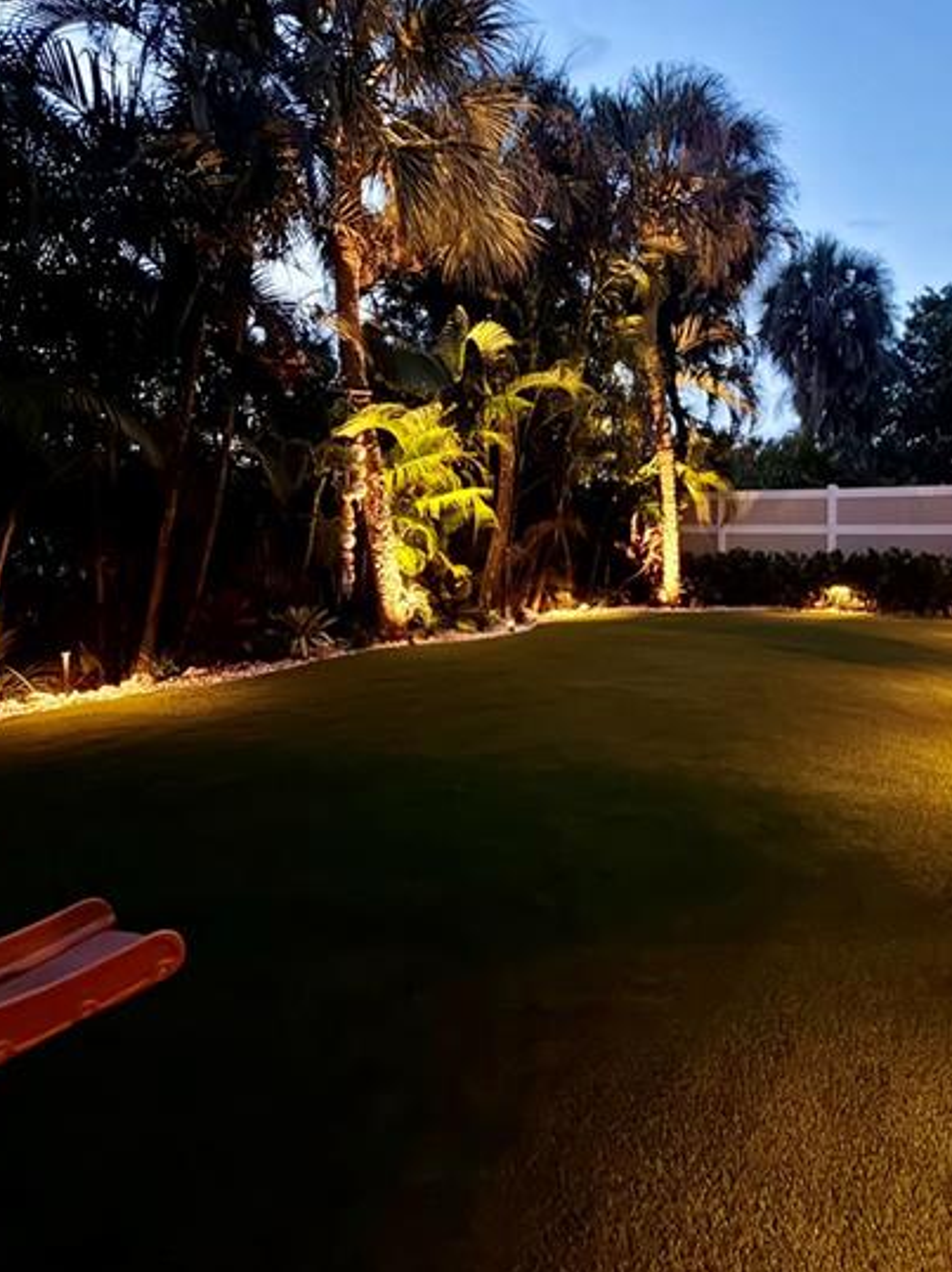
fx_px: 734
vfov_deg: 81.1
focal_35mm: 20
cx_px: 574
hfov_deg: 65.3
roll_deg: -0.2
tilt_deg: -0.1
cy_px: 527
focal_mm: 2.22
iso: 500
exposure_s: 1/12
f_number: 2.2
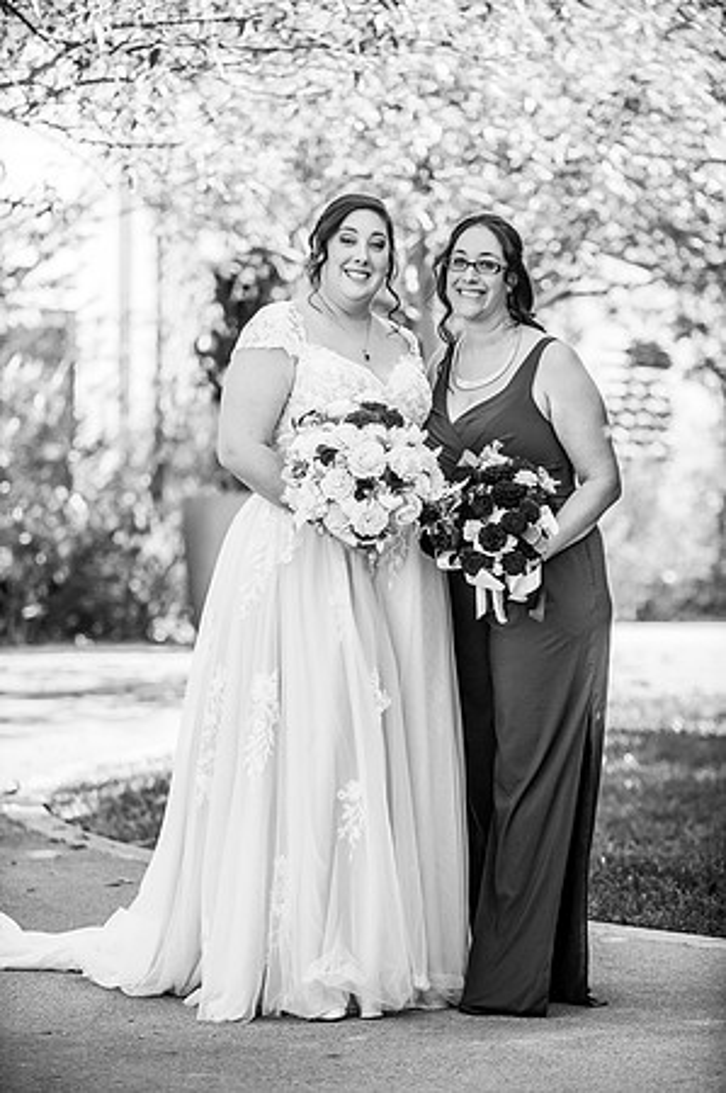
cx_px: 363
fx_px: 3941
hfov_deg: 10.5
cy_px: 546
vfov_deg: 15.8
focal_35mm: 130
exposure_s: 1/1250
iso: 400
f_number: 3.5
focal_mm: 130
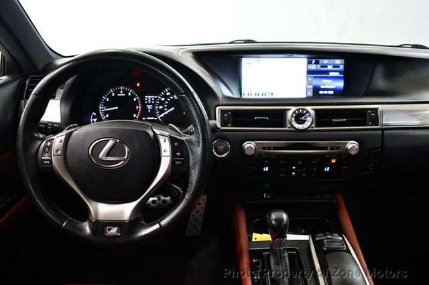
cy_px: 142
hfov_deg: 60.3
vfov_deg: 42.3
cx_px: 214
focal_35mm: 31
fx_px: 369
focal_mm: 21
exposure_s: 1/100
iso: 3200
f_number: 3.8
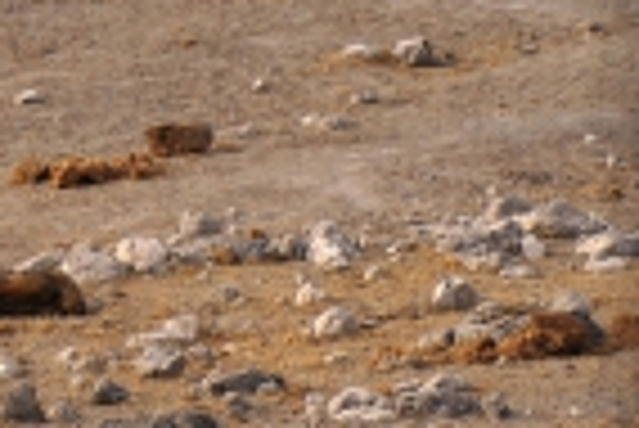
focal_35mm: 846
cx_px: -698
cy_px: 104
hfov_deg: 2.4
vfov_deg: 1.6
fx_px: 15032
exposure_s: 1/200
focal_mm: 100
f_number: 6.3
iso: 100
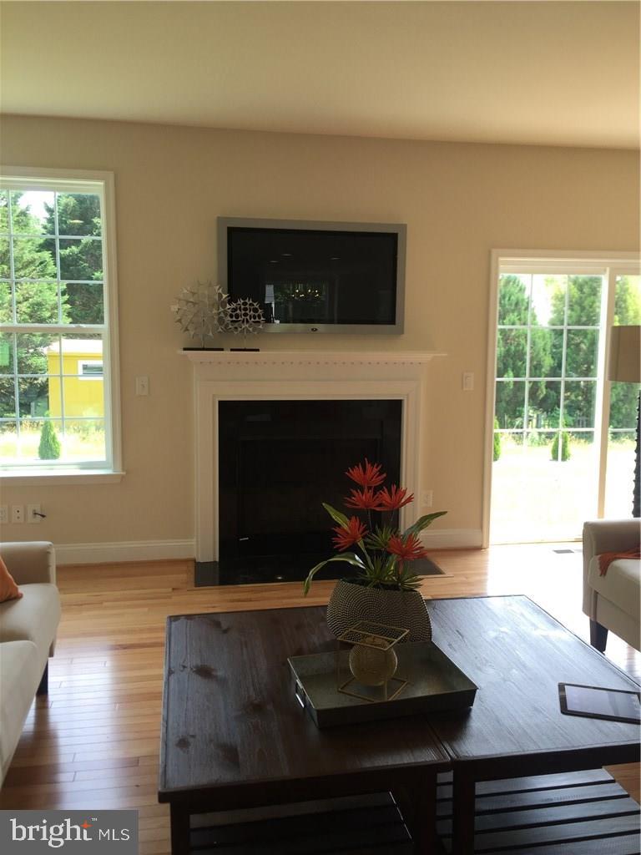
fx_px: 716
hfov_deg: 48.2
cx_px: 320
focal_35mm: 29
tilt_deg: -4.7
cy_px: 428
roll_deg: +0.1
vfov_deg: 61.7
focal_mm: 4.15
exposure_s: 1/120
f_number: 2.2
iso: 40
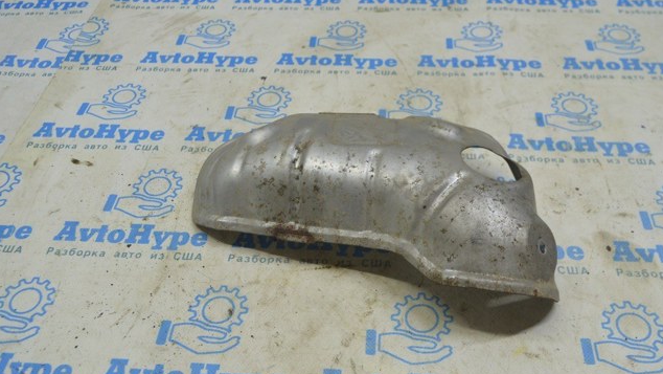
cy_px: 183
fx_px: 668
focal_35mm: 38
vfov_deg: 31.2
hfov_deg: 52.8
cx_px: 333
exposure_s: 1/40
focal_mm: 24
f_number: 5.6
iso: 400
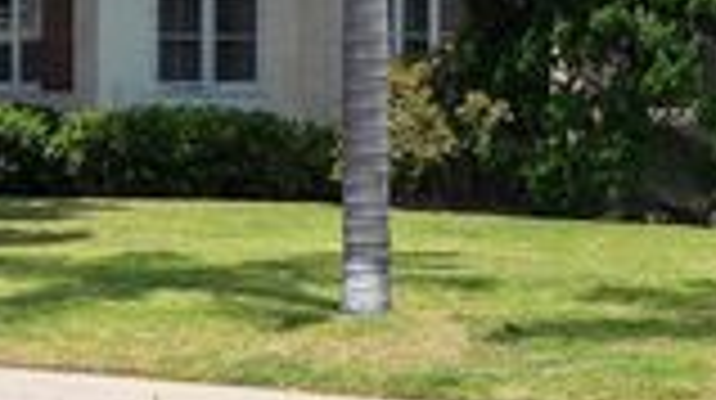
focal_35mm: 142
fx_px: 2693
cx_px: 1009
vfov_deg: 8.4
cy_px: -92
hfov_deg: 14.3
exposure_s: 1/200
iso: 200
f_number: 10
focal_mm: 43
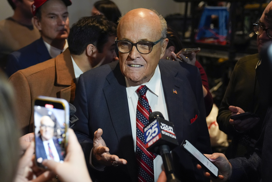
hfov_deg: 47.4
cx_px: 136
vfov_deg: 32.6
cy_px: 91
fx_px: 310
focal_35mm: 41
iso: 4000
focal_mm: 41
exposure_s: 1/500
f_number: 2.8
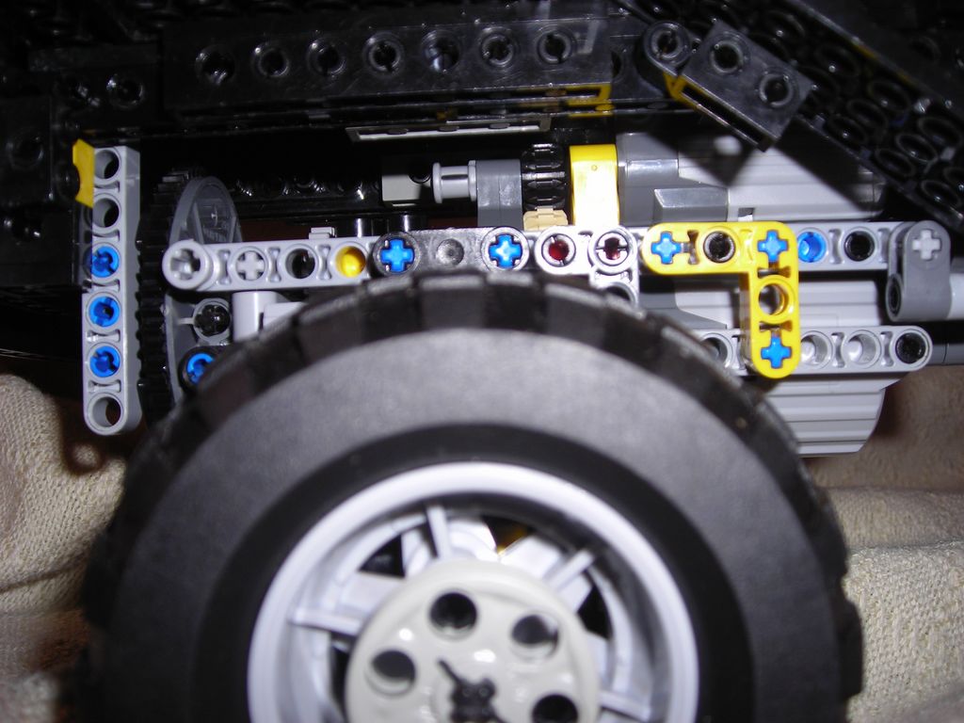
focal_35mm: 38
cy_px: 362
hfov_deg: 49.0
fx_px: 1058
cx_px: 482
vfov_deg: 37.7
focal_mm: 6.3
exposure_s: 1/60.1
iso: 50
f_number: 3.2
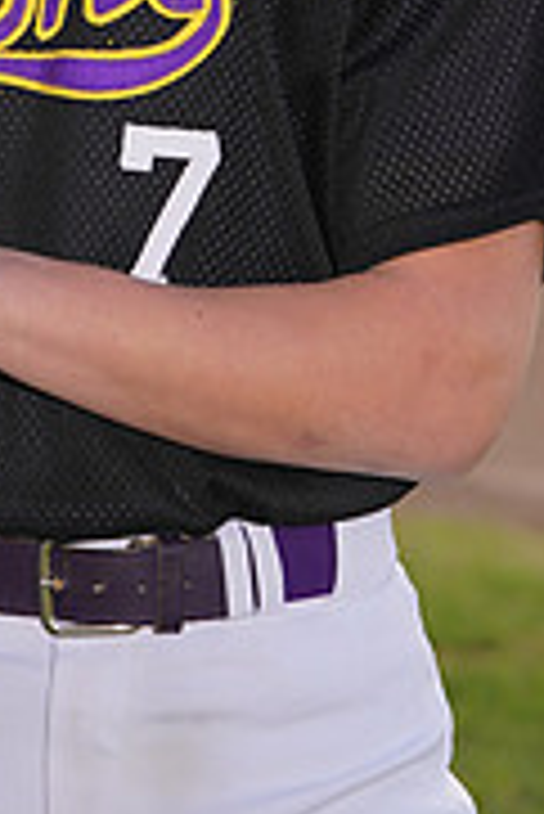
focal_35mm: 549
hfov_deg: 2.5
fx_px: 12419
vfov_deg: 3.7
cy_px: -238
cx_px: -25
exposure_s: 1/200
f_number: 7.1
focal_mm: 171
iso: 100
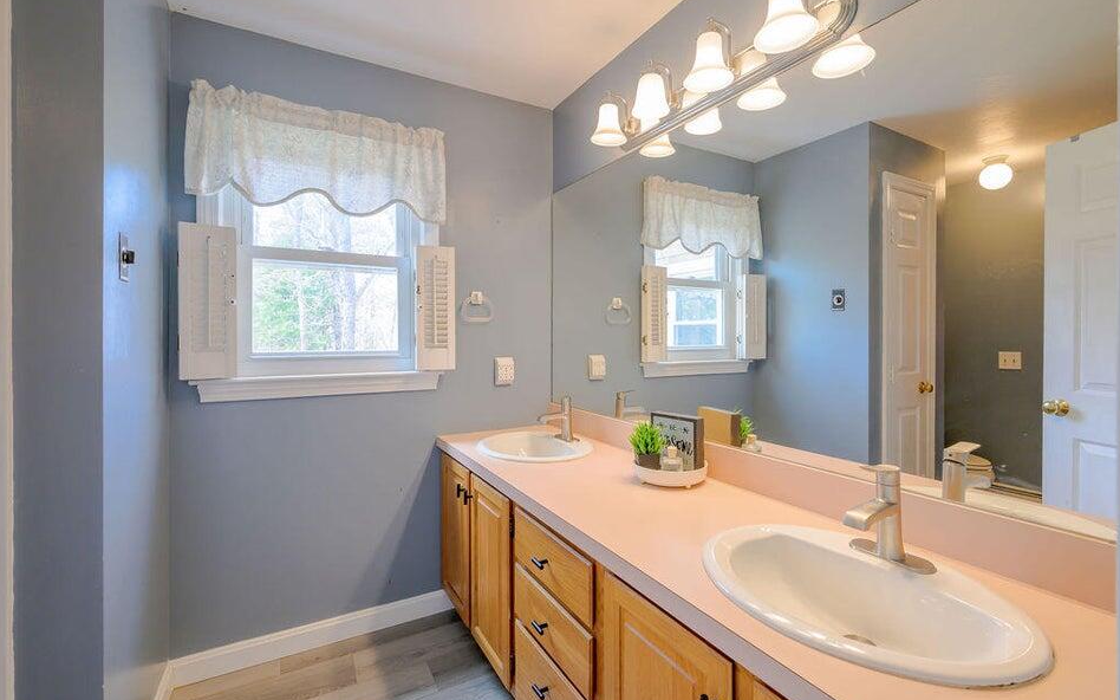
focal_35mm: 16
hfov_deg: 97.8
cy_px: 335
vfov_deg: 71.2
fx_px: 488
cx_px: 565
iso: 320
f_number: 8
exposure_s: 1/20
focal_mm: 15.5
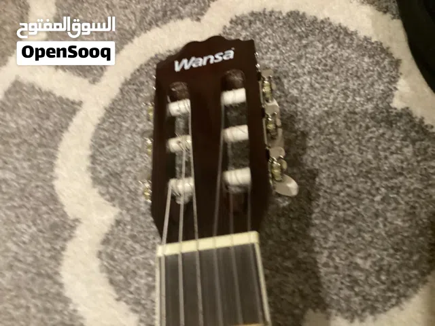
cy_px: 163
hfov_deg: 58.4
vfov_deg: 45.4
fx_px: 390
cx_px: 218
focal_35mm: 31
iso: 500
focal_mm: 3.3
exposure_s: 1/25
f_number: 2.4
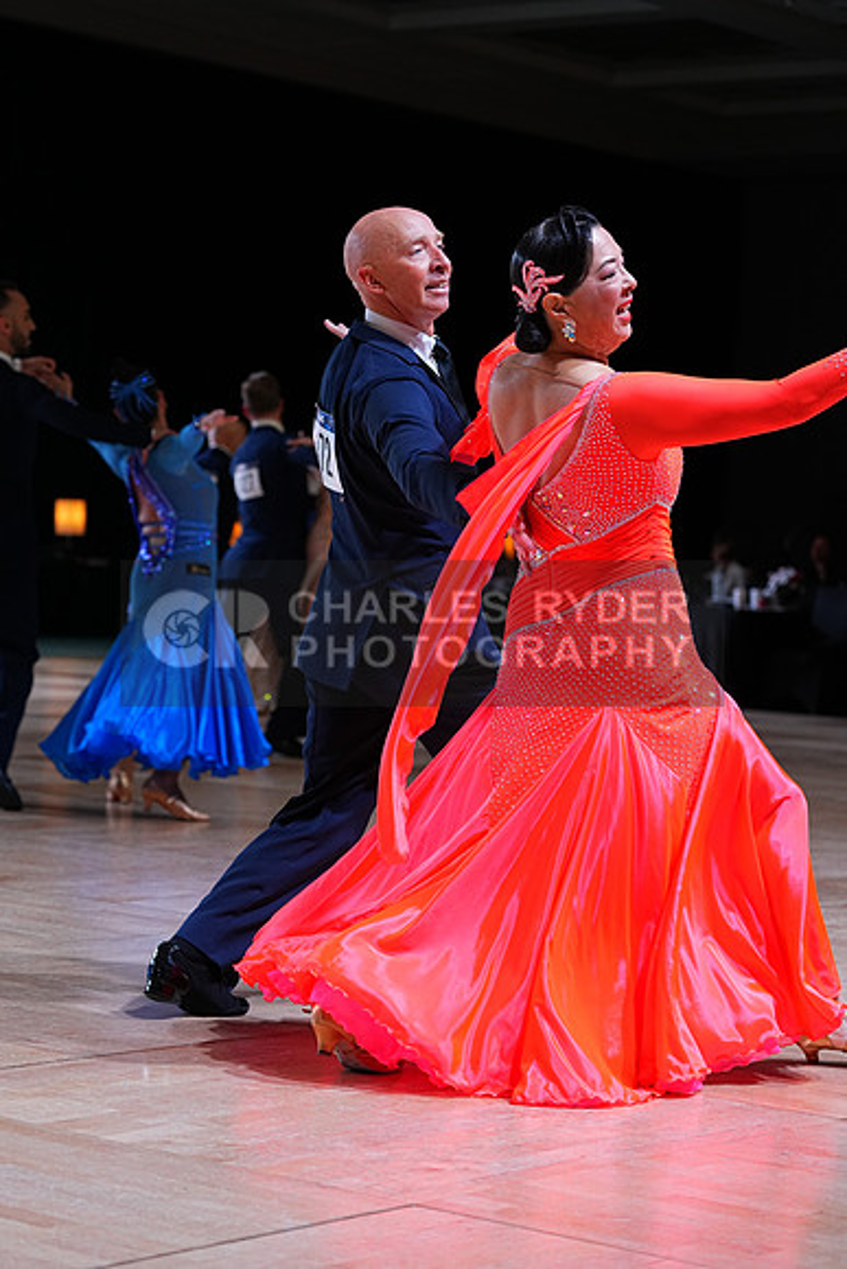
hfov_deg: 15.9
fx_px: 3033
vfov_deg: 23.6
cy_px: 634
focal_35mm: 86
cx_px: 424
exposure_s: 1/400
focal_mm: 86
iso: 800
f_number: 4
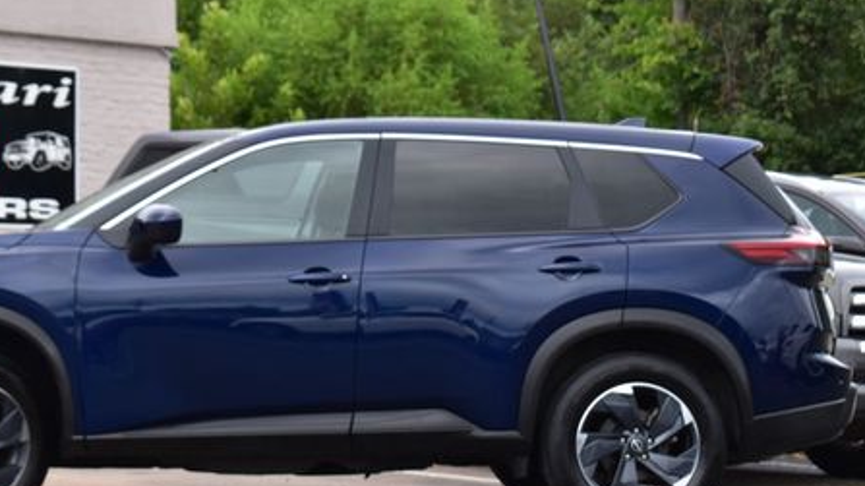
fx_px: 2682
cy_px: 182
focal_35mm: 117
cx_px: 319
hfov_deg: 18.3
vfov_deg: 10.3
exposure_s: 1/200
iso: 400
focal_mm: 52
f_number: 10
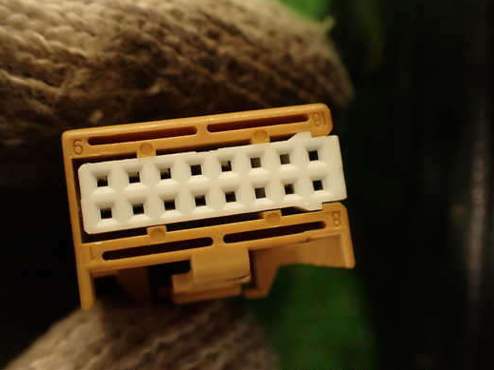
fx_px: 528
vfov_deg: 38.6
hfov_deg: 50.0
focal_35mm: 37
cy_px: 180
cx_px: 215
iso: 200
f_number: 2.4
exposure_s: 1/40
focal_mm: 5.79
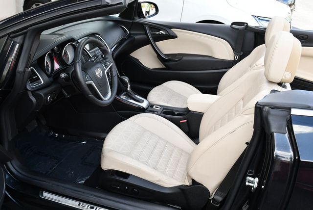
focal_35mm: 36
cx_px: 156
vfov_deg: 36.9
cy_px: 105
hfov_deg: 53.1
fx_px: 313
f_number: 5.6
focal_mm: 18
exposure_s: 1/250
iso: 400
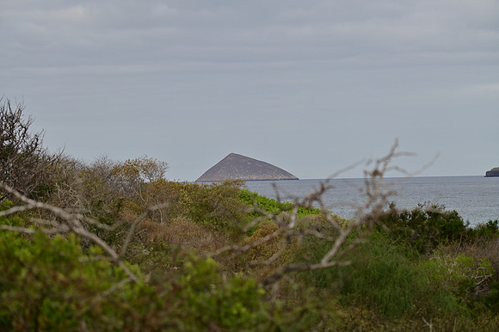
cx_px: 250
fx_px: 1801
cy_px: 166
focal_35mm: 130
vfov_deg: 10.5
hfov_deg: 15.8
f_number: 5
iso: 280
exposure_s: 1/1250
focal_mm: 130
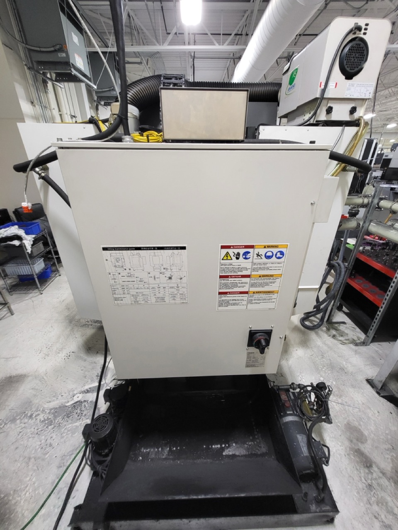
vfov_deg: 106.2
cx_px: 199
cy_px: 265
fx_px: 199
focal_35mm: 13
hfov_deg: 89.9
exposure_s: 1/60
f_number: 2.2
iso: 250
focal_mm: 1.74
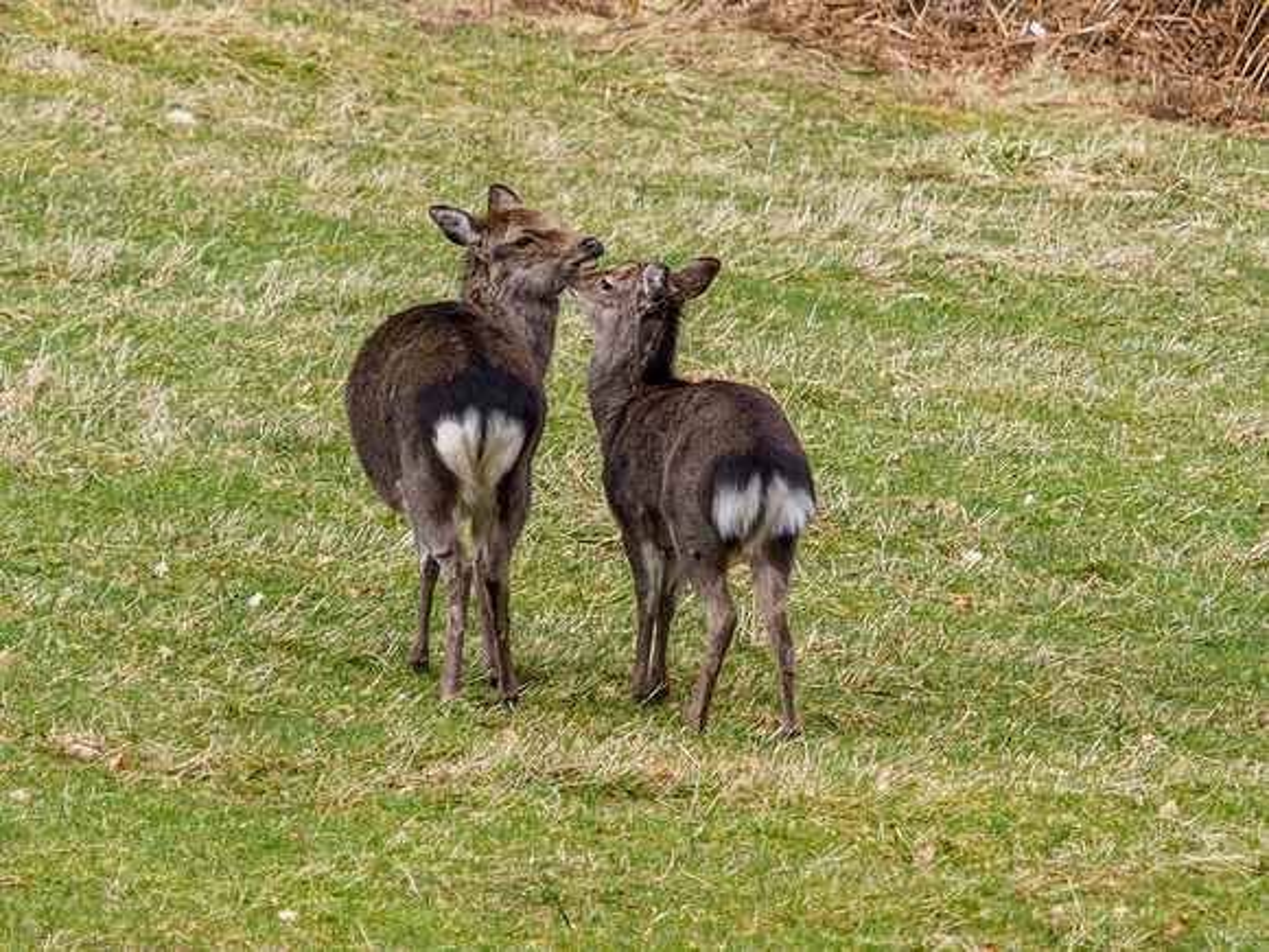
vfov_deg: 2.1
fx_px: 25782
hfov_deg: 2.8
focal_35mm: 703
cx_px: 527
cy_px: 364
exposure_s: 1/640
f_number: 5.6
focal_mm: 220
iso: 320
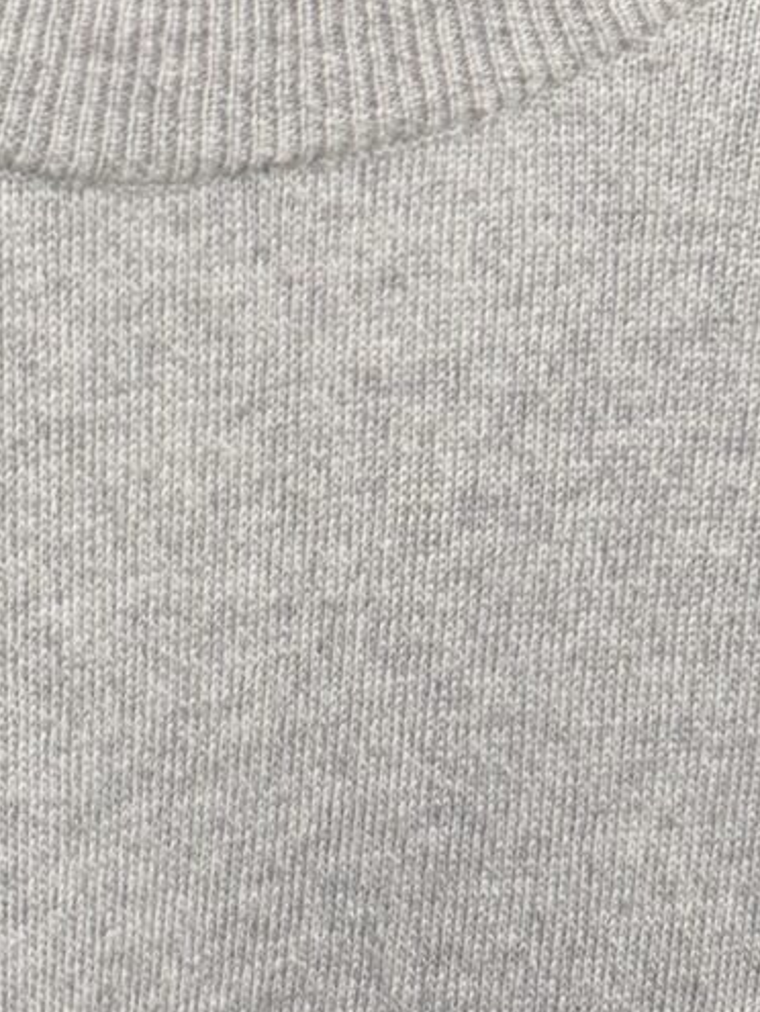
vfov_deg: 14.9
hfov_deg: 11.9
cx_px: 94
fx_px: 3625
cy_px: -438
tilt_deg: -10.9
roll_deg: -0.9
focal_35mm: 124
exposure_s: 1/84
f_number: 1.78
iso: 160
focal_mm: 6.76
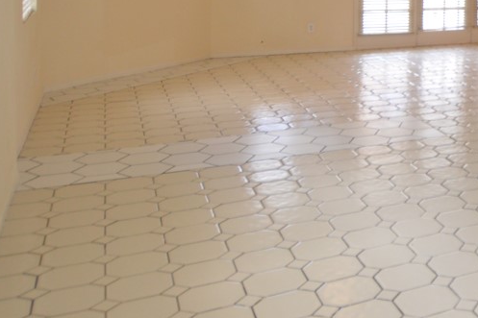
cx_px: 586
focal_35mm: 49
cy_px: -23
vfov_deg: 25.7
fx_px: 650
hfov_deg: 32.6
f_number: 4.5
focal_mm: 10
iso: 400
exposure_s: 1/80
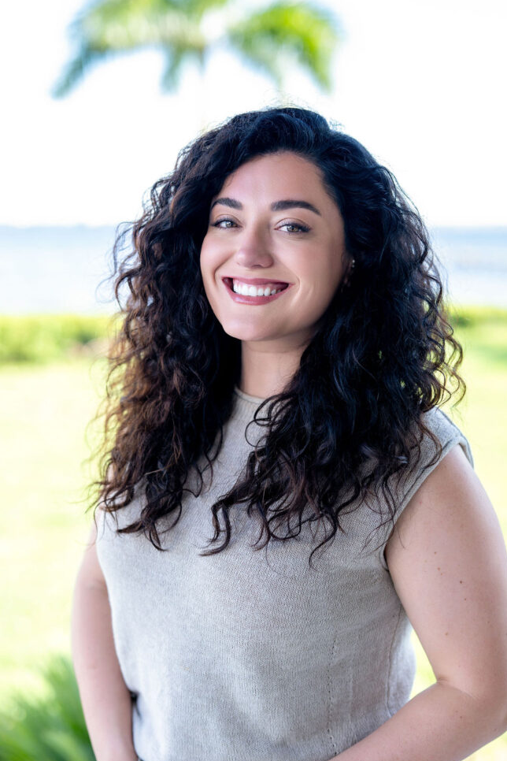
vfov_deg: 37.5
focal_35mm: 53
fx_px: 1120
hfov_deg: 25.5
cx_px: 244
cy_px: 401
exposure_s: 1/320
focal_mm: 50
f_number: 2.2
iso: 125
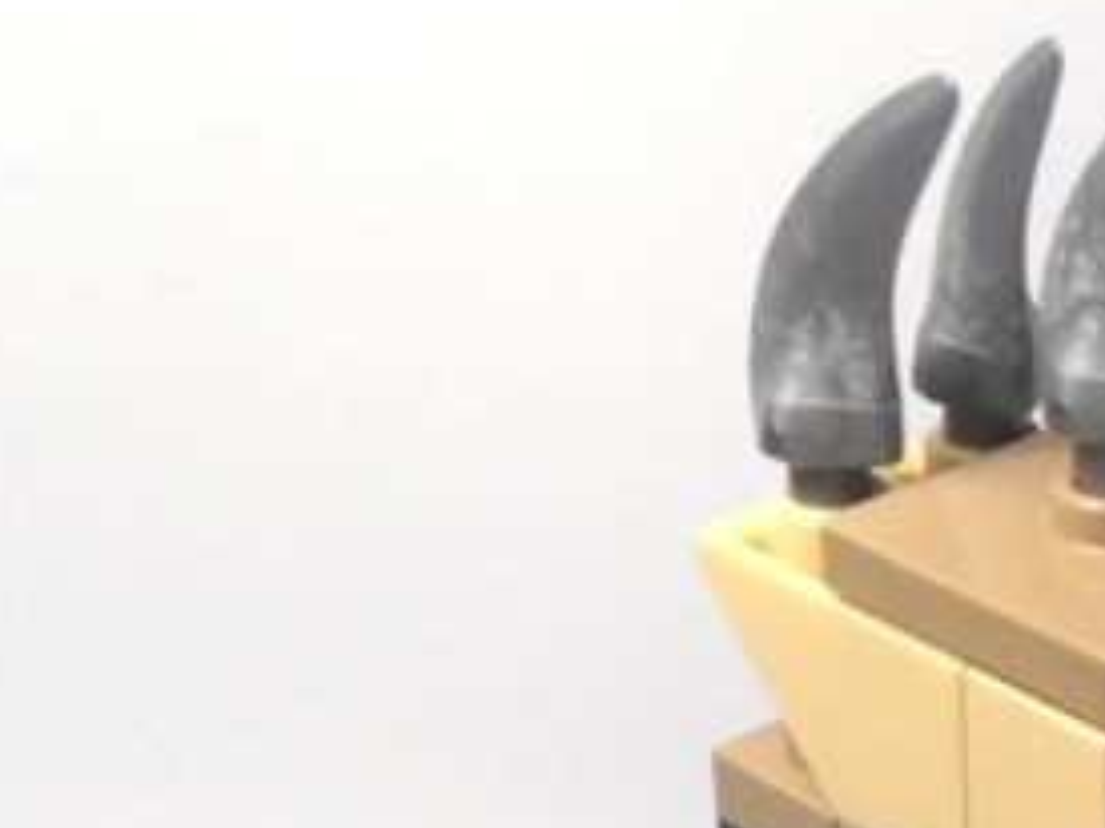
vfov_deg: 11.7
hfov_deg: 16.0
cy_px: 1240
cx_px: 1073
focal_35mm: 121
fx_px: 3861
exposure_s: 1/60
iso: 80
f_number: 3.9
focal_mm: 6.61
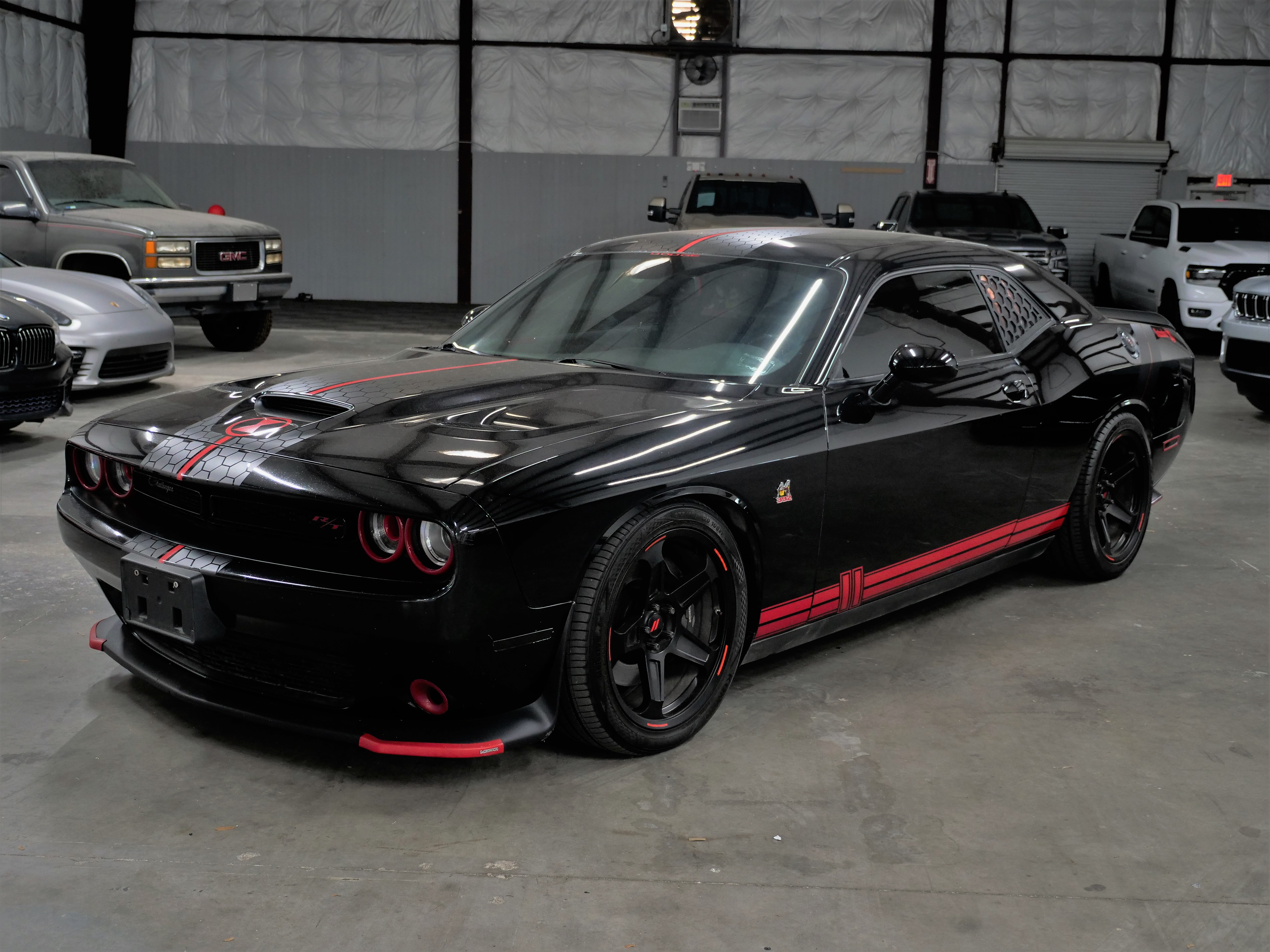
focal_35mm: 42
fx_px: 1541
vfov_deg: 34.3
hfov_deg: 44.8
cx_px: 635
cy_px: 476
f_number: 2.8
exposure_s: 1/60
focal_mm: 21
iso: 800
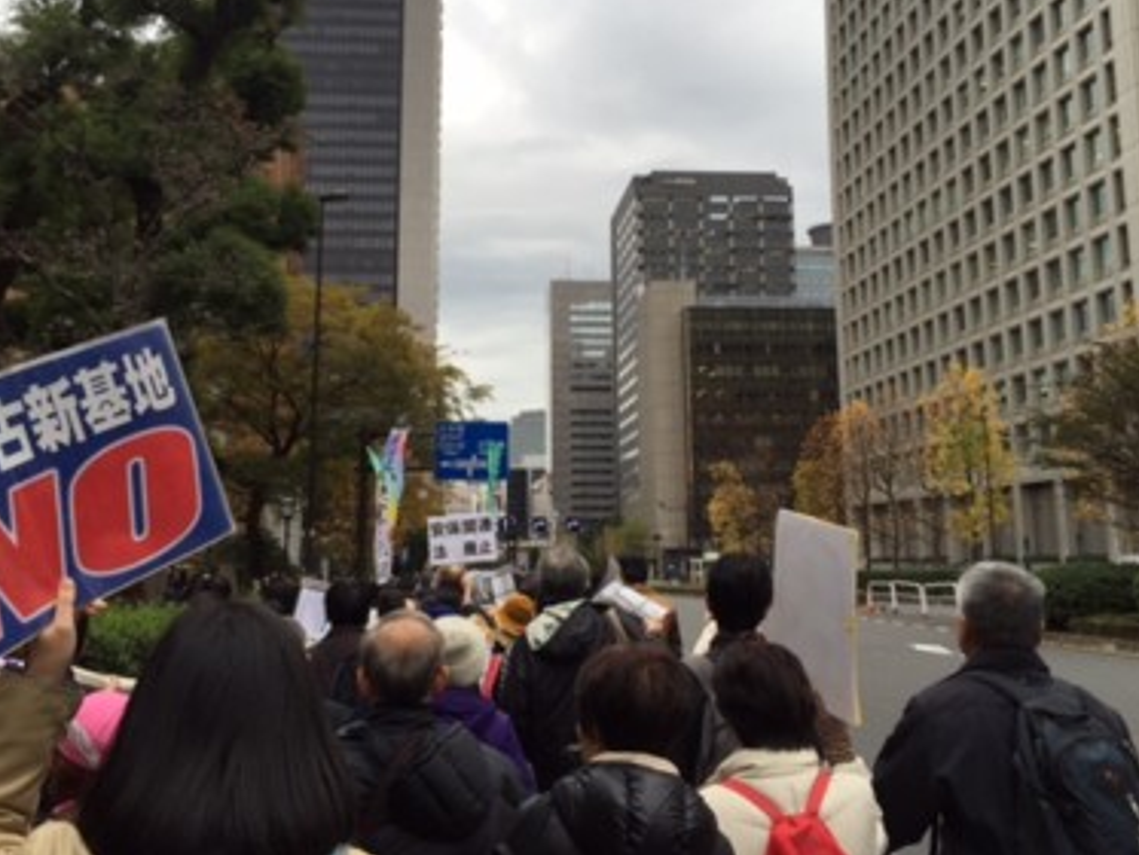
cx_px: 528
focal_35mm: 35
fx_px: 1152
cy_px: 351
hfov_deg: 52.6
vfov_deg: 40.6
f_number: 2.2
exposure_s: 1/231
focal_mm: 4.15
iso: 32
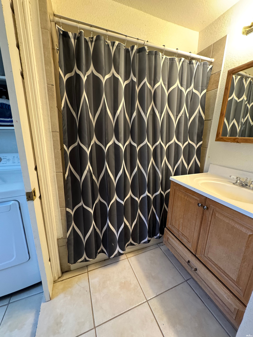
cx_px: 126
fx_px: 136
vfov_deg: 102.1
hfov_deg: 85.7
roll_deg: -1.9
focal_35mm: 14
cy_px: 168
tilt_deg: -15.2
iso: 500
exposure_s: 1/60
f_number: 2.2
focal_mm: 2.22
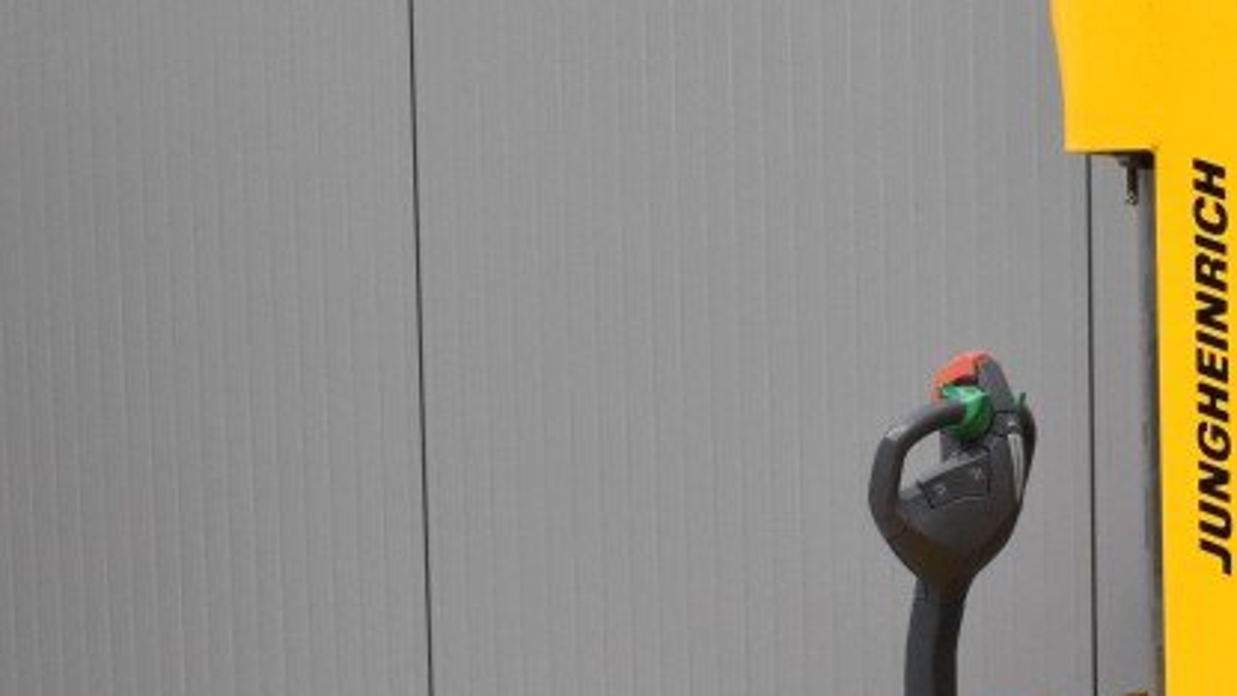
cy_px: 821
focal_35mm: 123
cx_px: 1424
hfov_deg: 16.8
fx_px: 4018
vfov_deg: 9.8
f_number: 5
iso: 1600
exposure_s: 1/60
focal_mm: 27
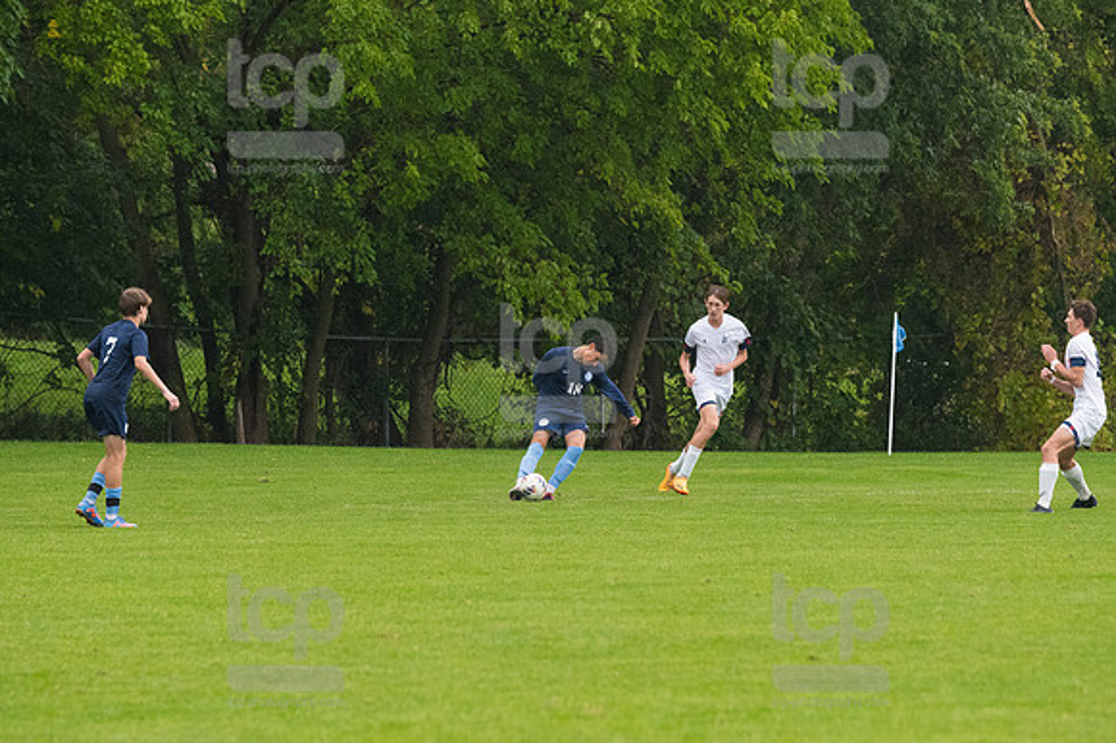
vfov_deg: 4.6
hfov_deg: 6.9
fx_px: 9294
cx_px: 558
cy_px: 372
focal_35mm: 300
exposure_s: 1/2000
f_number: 4.5
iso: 2500
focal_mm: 200
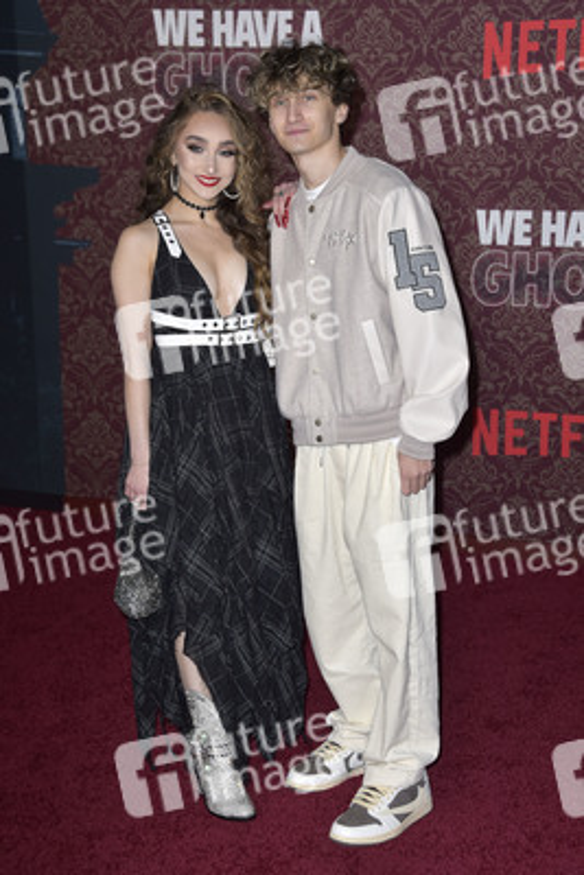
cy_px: 438
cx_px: 292
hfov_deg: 20.0
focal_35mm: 68
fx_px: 1653
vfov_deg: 29.6
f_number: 6.3
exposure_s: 1/250
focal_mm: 68
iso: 400
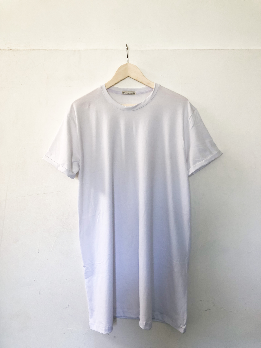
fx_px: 281
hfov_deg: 49.7
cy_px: 174
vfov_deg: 63.4
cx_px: 130
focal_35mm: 28
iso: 25
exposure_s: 1/40
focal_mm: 3.99
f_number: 1.8
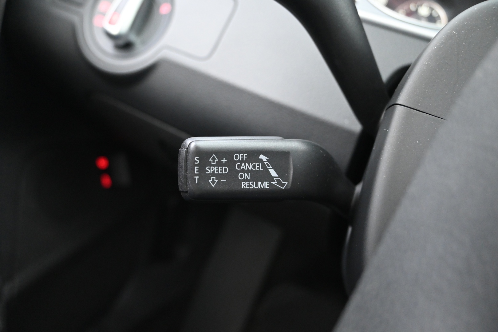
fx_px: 405
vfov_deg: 44.6
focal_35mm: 29
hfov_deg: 63.2
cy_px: 166
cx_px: 249
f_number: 3.8
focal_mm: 19.5
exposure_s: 1/4
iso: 3200
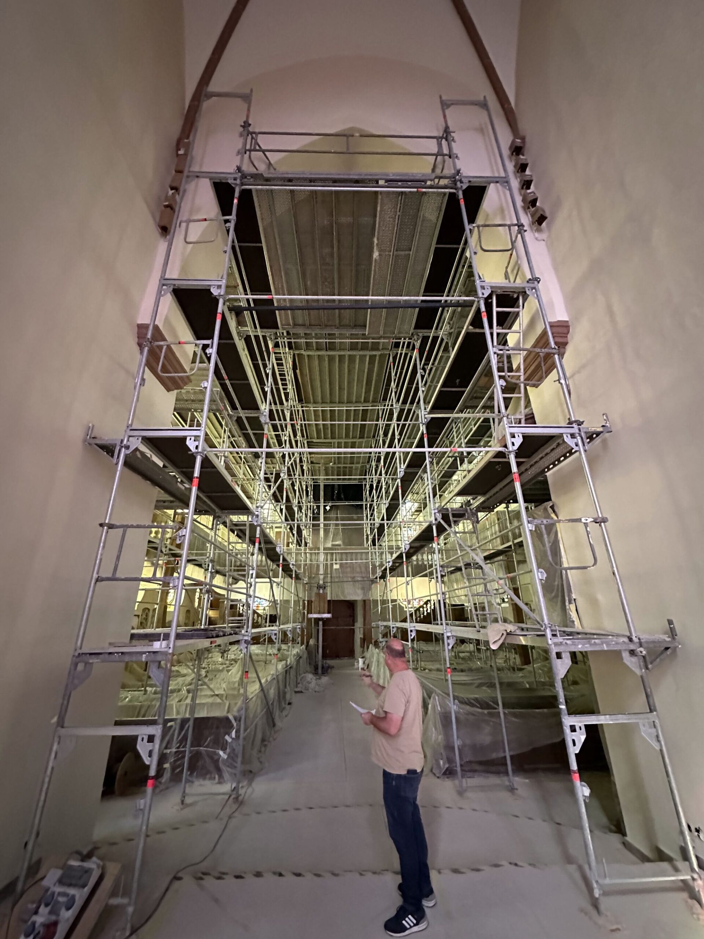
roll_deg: +0.6
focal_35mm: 14
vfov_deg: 102.1
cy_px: 470
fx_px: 380
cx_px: 352
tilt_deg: +20.8
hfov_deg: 85.7
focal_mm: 2.22
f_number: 2.2
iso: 1250
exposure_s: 1/41
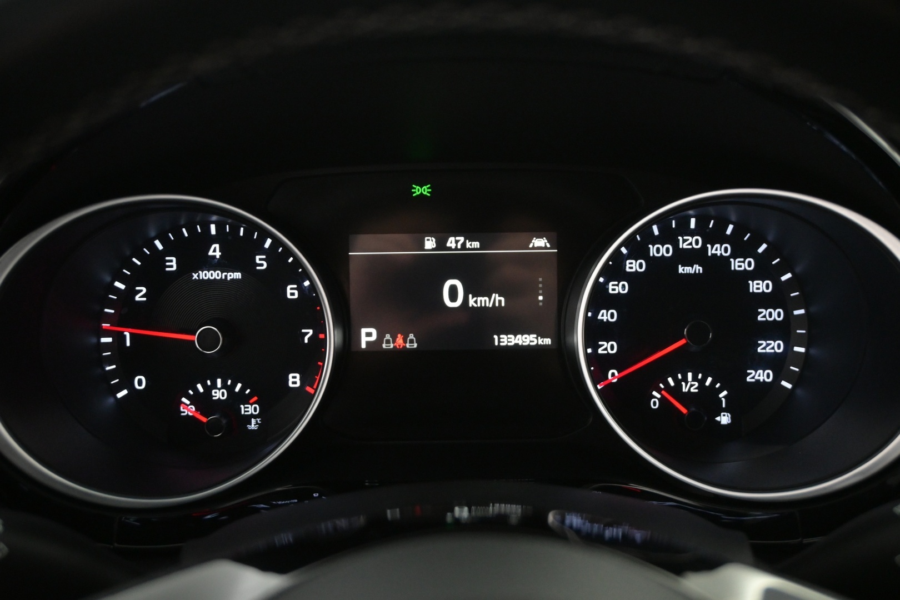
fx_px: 975
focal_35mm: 39
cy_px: 300
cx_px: 450
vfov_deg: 34.2
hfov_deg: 49.6
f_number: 4.5
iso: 2500
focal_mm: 26
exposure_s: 1/50
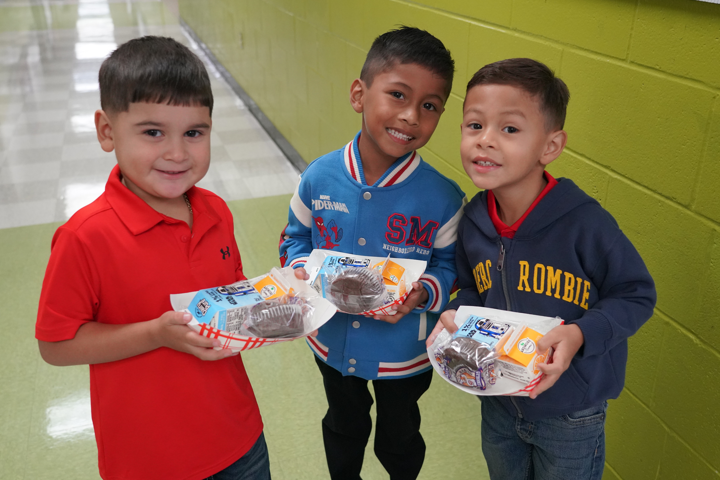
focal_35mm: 35
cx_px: 346
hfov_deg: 54.4
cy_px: 239
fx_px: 700
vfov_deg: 37.9
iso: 4000
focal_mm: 30
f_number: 4
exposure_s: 1/160
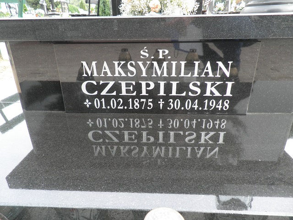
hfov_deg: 71.6
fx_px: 203
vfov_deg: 56.8
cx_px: 146
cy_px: 110
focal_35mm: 24
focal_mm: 4.3
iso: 64
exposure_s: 1/80
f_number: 3.3
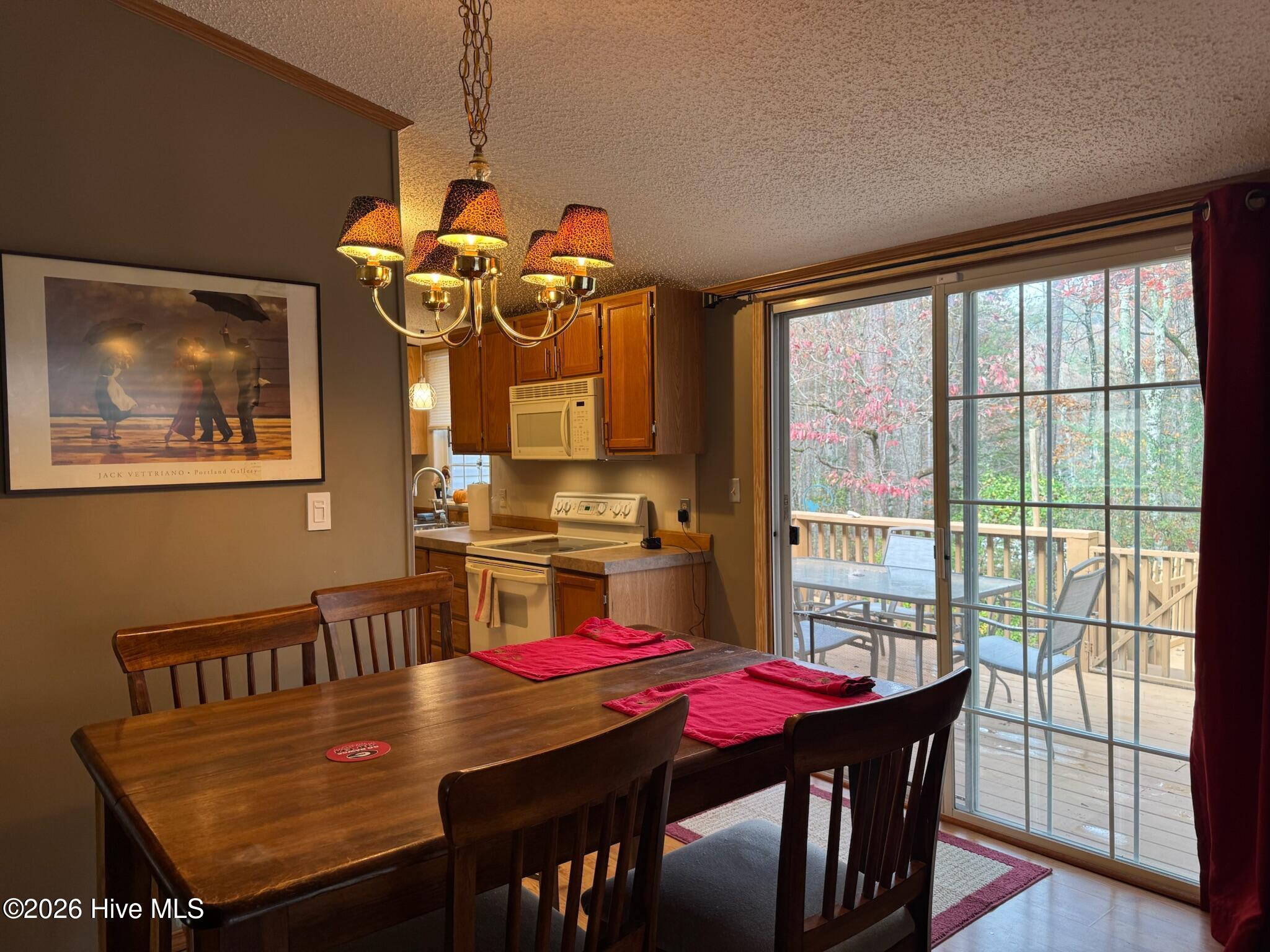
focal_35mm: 24
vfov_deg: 56.8
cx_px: 635
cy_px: 476
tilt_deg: -2.2
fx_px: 881
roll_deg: +0.7
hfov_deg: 71.6
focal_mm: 6.76
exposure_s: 1/120
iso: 100
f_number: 1.78
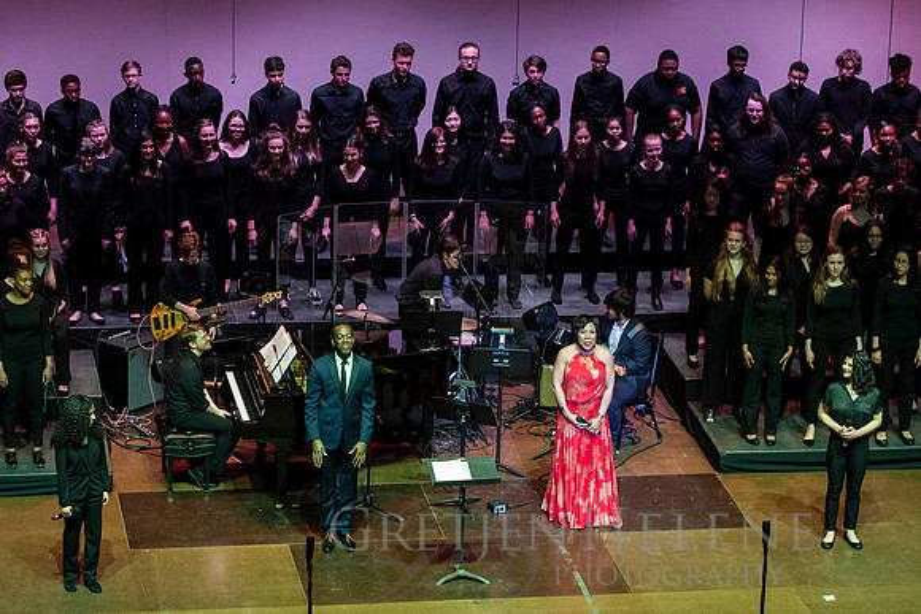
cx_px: 353
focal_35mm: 130
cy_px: 304
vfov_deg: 10.6
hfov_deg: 15.8
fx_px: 3316
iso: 2000
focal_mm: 70
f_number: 6.3
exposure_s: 1/160
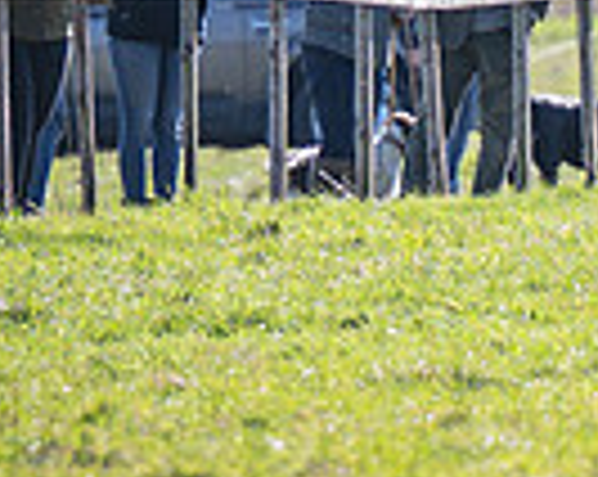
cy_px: -247
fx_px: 34585
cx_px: 728
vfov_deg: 0.8
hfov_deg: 1.0
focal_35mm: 1957
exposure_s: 1/1600
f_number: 2.8
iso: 400
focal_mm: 175
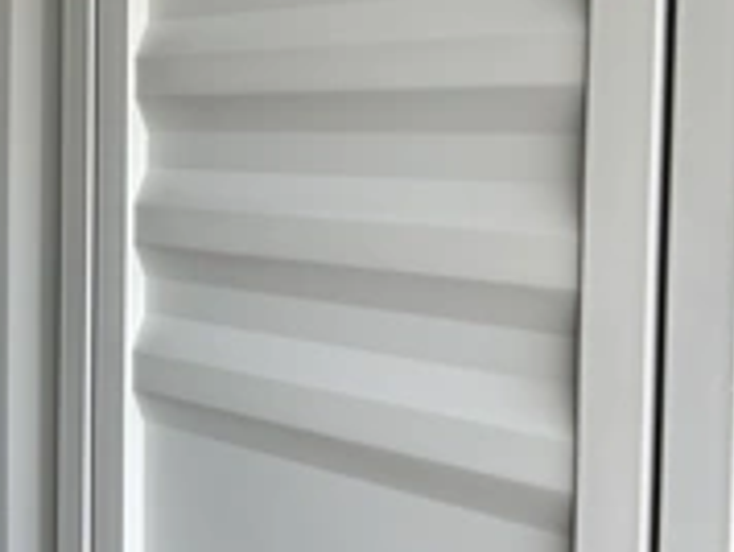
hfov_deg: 28.6
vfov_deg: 22.6
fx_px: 1380
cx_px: 66
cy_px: 202
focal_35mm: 65
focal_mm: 3
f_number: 1.8
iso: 16
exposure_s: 1/122
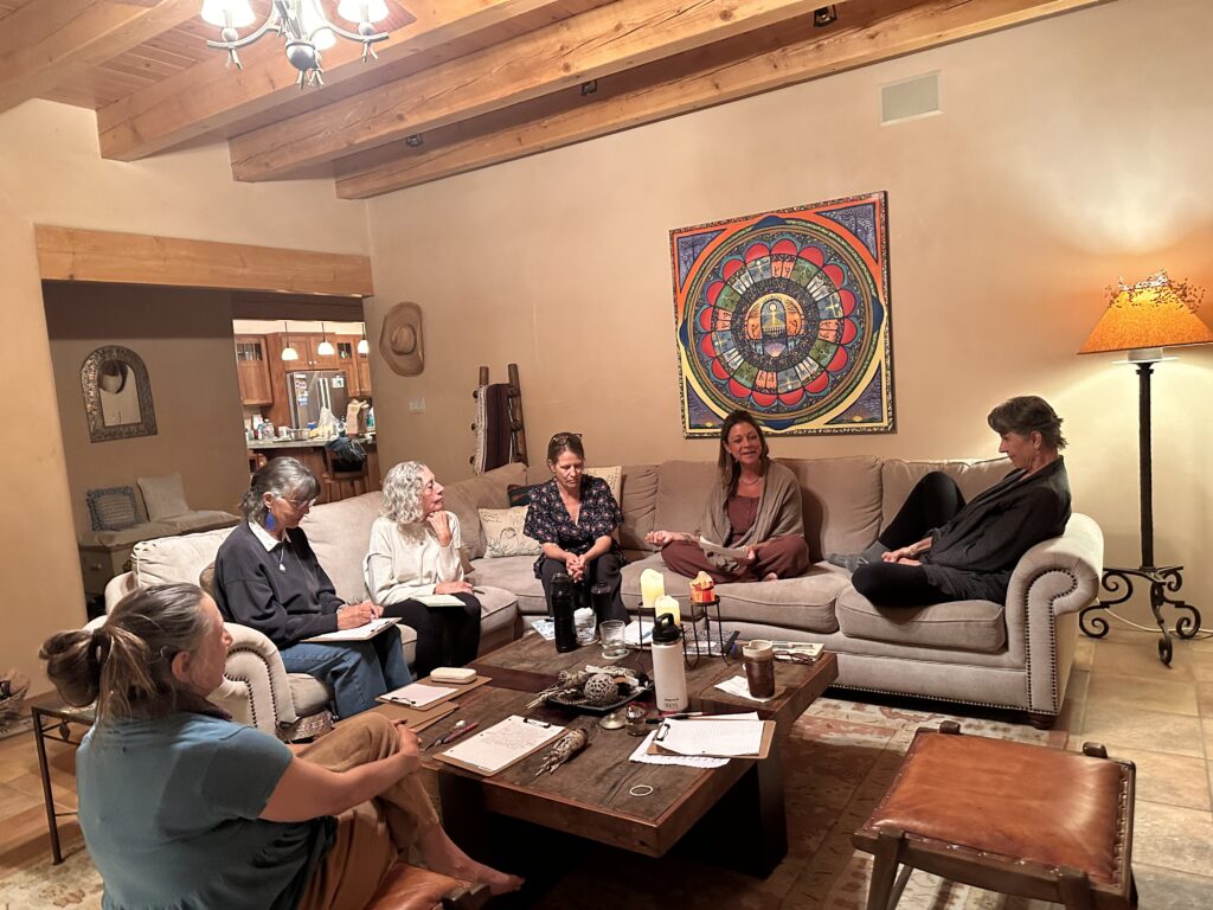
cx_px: 606
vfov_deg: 56.8
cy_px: 455
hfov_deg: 71.6
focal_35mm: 24
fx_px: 841
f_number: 1.78
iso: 1000
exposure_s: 1/30
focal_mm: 6.86
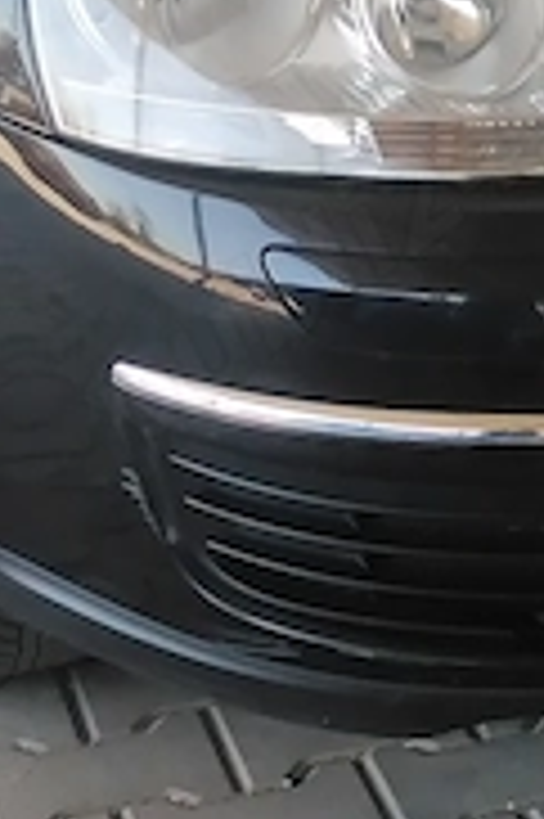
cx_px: 697
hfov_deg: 11.2
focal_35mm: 119
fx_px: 2702
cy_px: 378
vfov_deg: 17.2
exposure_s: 1/251
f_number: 1.8
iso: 100
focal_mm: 3.63
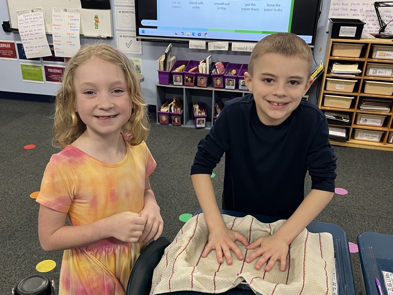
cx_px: 187
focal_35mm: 35
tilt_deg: -27.5
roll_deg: -0.6
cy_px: 177
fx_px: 397
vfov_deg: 40.5
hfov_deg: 52.6
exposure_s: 1/60
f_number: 1.6
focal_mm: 5.1
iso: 200
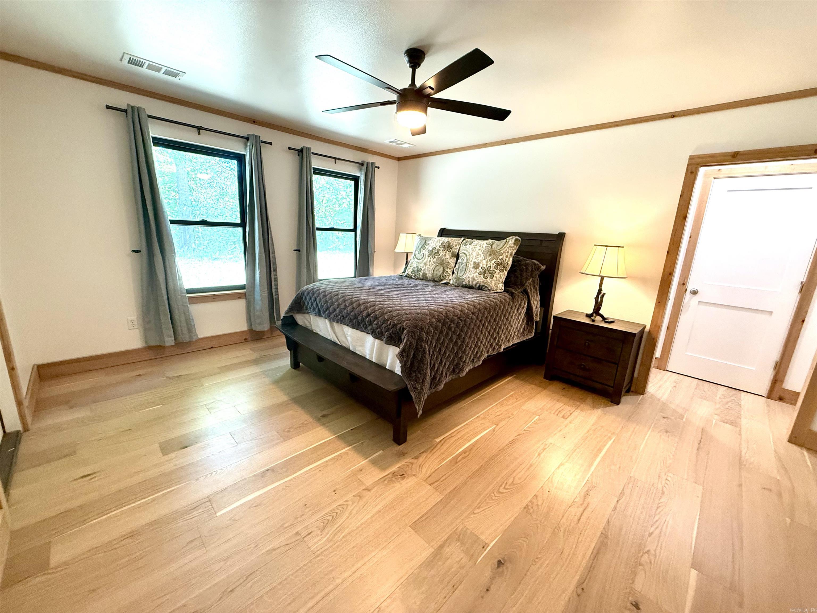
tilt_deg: -12.5
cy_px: 306
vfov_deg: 85.7
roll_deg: -2.9
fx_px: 330
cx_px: 408
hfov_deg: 102.1
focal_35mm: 14
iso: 250
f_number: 2.2
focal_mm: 2.22
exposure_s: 1/60
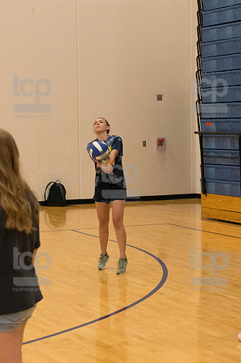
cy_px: 182
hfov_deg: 13.8
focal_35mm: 99
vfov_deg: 20.6
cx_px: 120
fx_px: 996
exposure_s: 1/400
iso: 10000
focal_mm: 66
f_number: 5.6
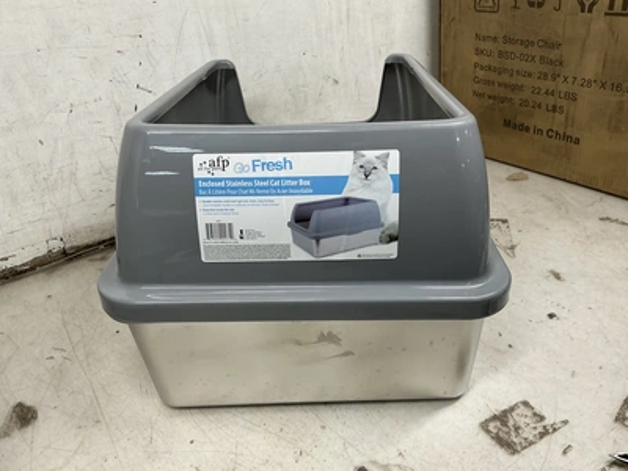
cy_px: 236
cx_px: 314
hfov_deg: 63.4
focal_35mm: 28
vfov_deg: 49.7
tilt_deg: -29.7
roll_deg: +4.6
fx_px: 508
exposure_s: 1/120
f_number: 1.8
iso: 40
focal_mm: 3
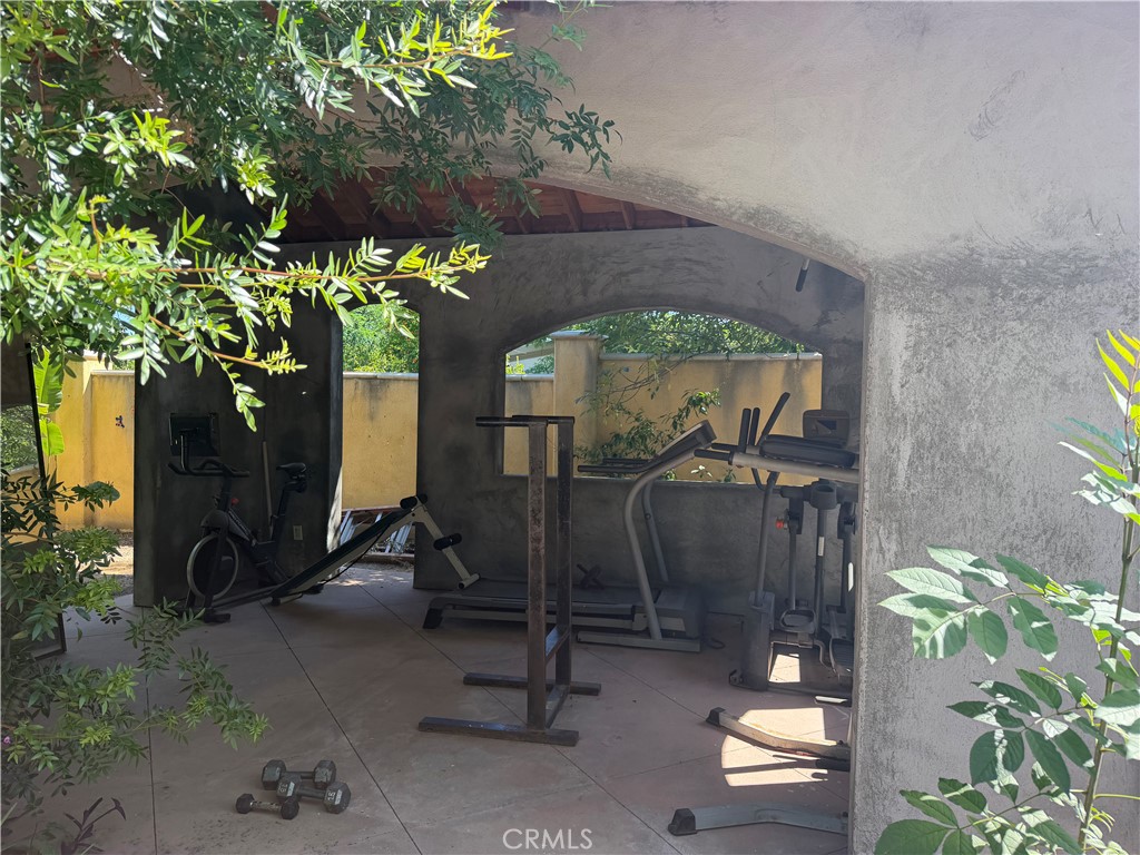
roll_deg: -0.5
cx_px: 570
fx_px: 790
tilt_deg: -0.8
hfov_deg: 71.6
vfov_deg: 56.8
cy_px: 428
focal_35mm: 24
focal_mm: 6.76
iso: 100
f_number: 1.78
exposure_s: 1/532
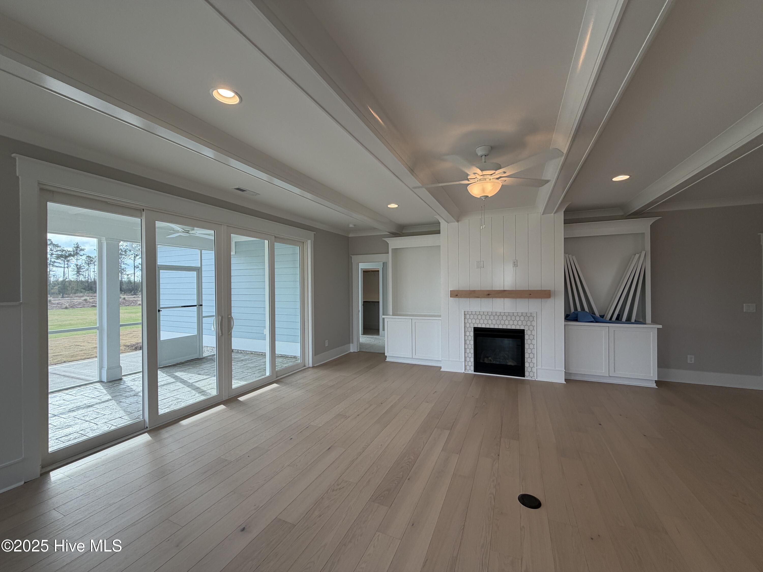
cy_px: 286
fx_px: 309
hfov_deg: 102.1
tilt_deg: +2.6
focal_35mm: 14
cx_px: 382
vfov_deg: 85.7
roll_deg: +1.9
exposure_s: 1/120
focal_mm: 2.22
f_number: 2.2
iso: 40
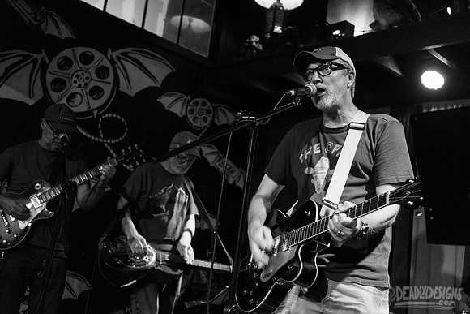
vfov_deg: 31.9
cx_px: 235
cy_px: 157
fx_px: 548
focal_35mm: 42
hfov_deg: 46.4
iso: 3200
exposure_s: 1/80
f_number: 3.2
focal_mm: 42
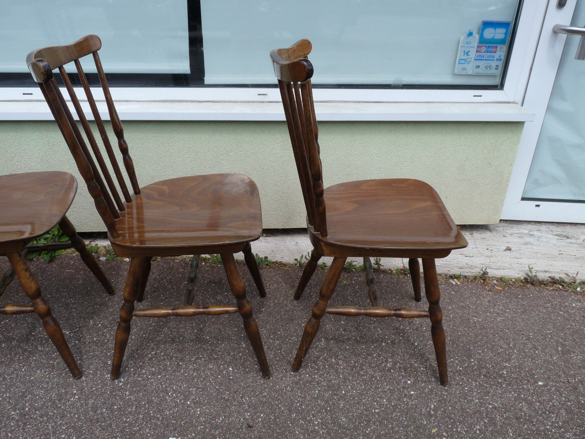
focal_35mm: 27
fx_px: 456
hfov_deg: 65.3
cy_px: 220
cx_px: 292
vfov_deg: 51.4
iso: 100
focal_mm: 4.8
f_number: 5.6
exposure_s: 1/250
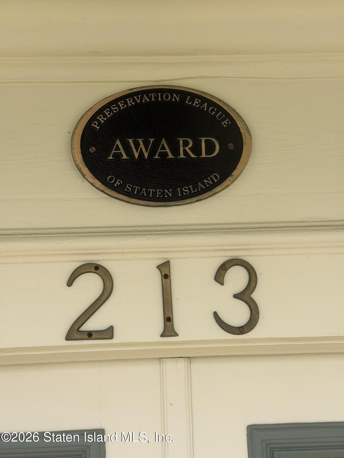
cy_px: 229
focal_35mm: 48
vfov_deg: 39.7
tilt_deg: +13.1
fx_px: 636
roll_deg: +2.1
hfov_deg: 30.3
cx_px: 172
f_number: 1.78
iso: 80
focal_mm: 6.76
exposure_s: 1/1575
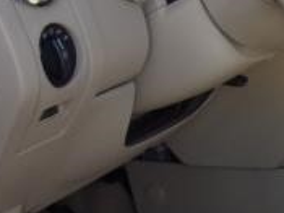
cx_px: 326
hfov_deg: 17.2
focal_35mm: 110
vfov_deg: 13.4
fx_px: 902
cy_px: 172
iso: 80
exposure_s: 1/160
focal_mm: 4.3
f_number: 3.3
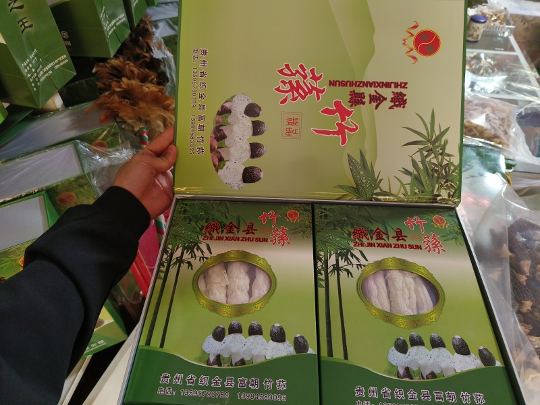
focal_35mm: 23
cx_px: 270
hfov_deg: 73.9
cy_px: 202
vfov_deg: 58.9
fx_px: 359
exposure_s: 1/33.3
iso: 694
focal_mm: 5.56
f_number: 1.88
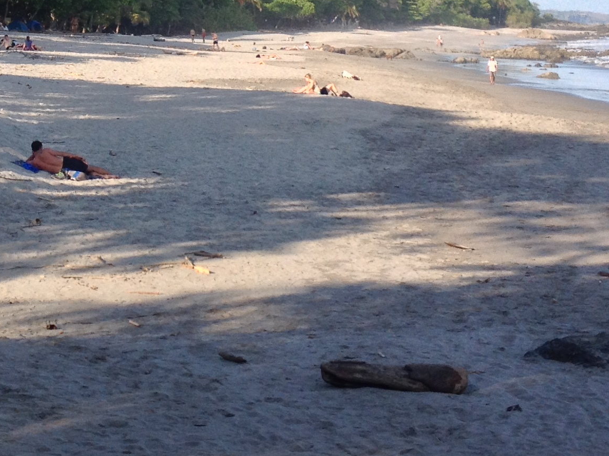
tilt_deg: -1.5
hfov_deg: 19.7
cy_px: -2
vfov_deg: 14.7
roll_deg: +1.5
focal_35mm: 99
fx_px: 1741
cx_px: 133
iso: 50
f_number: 2.4
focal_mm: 4.28
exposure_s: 1/1126
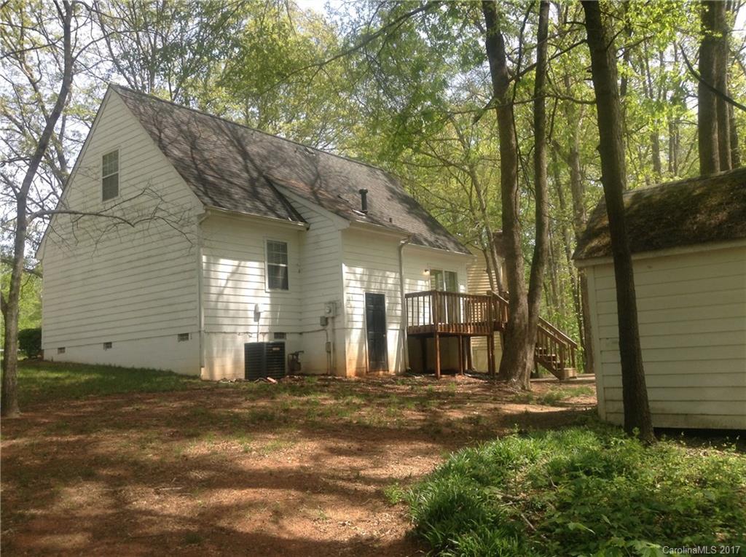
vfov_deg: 42.8
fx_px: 710
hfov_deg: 55.4
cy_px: 278
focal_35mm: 33
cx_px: 373
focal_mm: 3.3
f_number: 2.4
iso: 25
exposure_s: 1/269
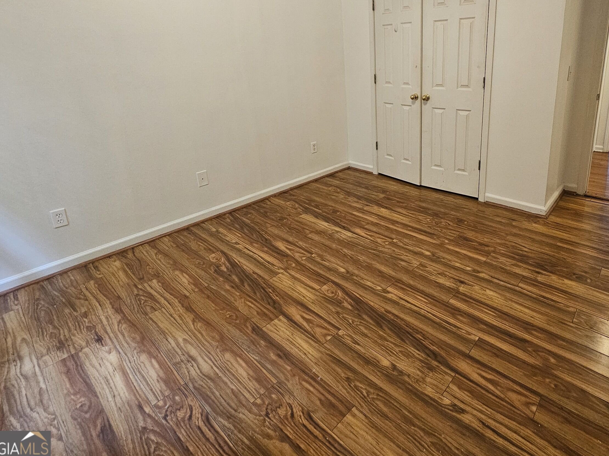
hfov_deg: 86.2
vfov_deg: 69.3
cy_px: 147
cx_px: 378
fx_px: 317
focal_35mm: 18
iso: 400
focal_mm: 2.2
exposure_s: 1/30
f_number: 2.2
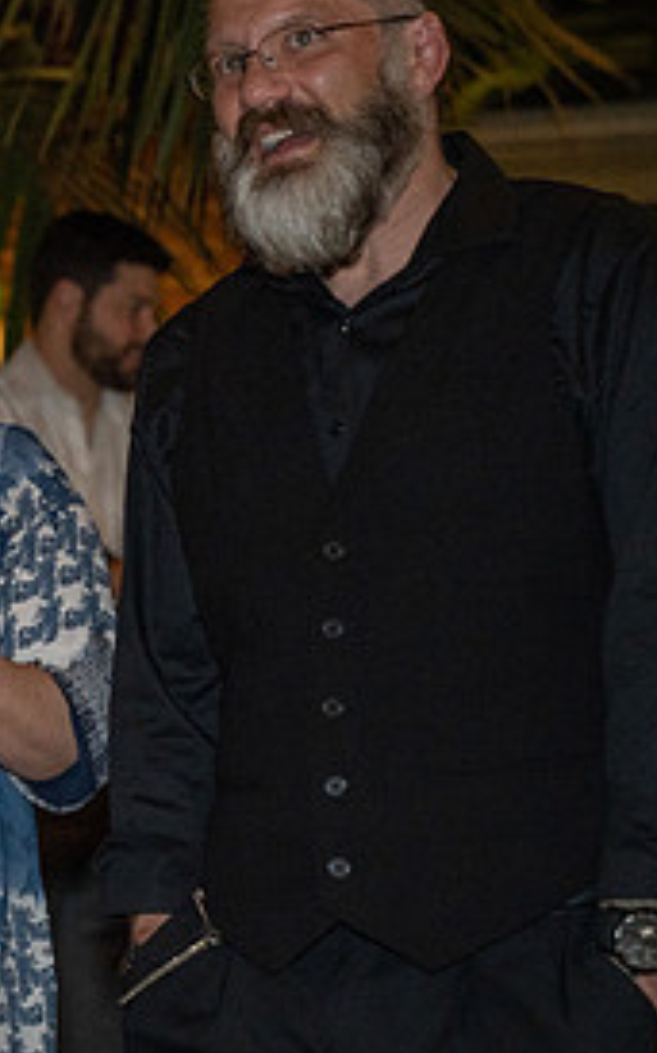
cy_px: 601
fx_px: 3900
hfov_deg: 9.4
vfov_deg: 15.4
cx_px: -238
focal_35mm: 136
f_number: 2.8
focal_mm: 63
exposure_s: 1/250
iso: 2500
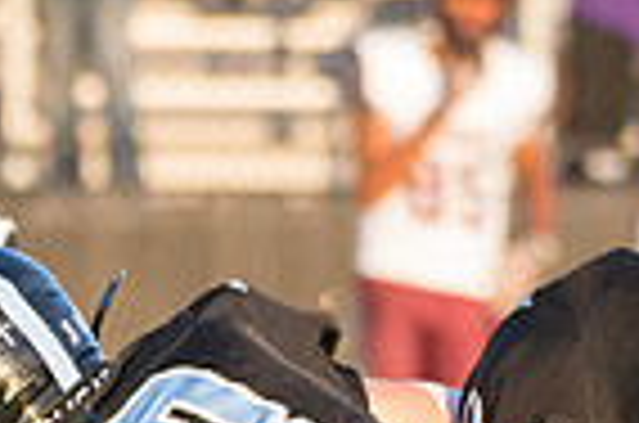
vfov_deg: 1.1
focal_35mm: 1229
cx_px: 400
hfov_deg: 1.7
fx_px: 21766
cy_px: 706
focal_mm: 200
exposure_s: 1/2000
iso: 1600
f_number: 5.6
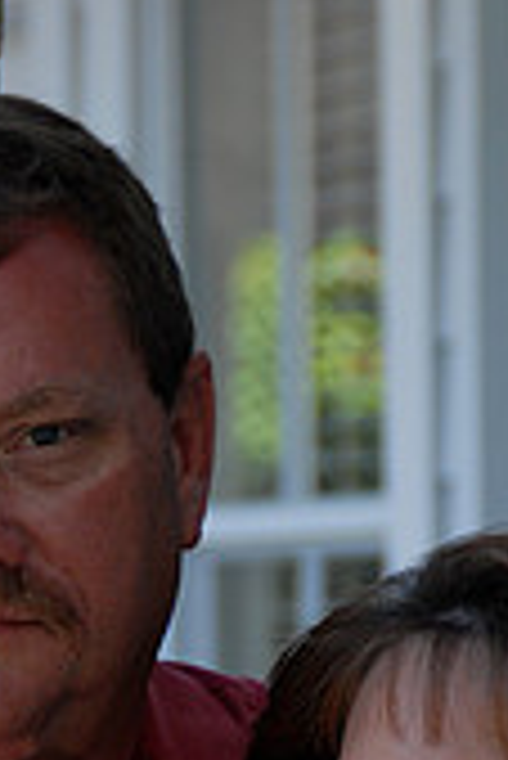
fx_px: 7773
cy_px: 711
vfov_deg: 5.6
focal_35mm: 368
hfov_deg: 3.7
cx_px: 110
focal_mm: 92
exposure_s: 1/125
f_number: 5.6
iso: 320
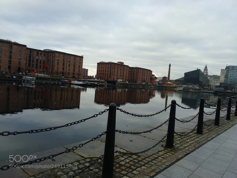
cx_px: 118
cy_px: 89
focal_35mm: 26
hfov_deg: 67.3
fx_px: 178
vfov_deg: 53.1
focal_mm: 3.81
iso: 100
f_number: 2.2
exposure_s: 1/212
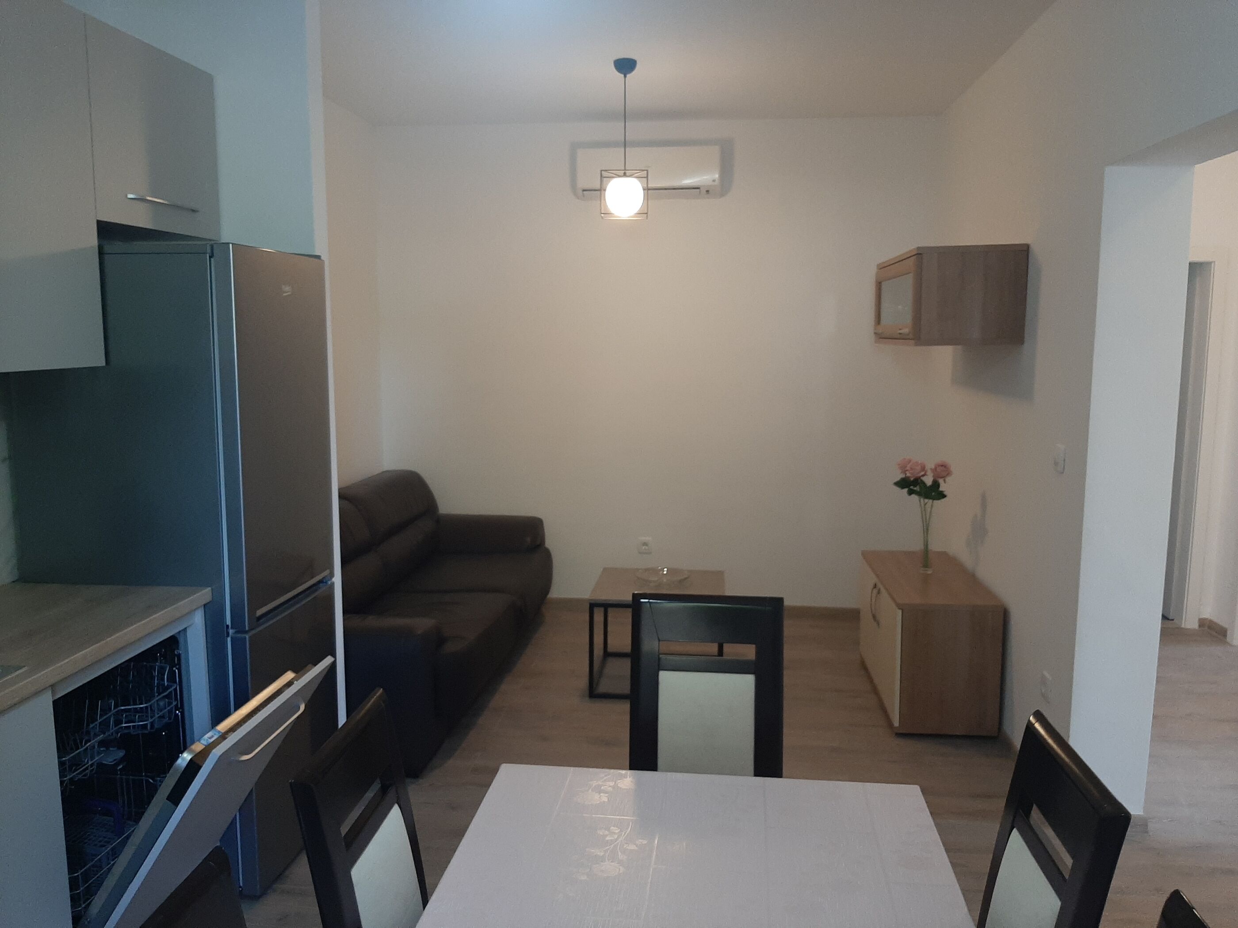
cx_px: 619
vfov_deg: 53.1
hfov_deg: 67.3
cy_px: 464
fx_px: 930
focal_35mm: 26
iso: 125
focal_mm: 3.93
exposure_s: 1/50
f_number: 1.7
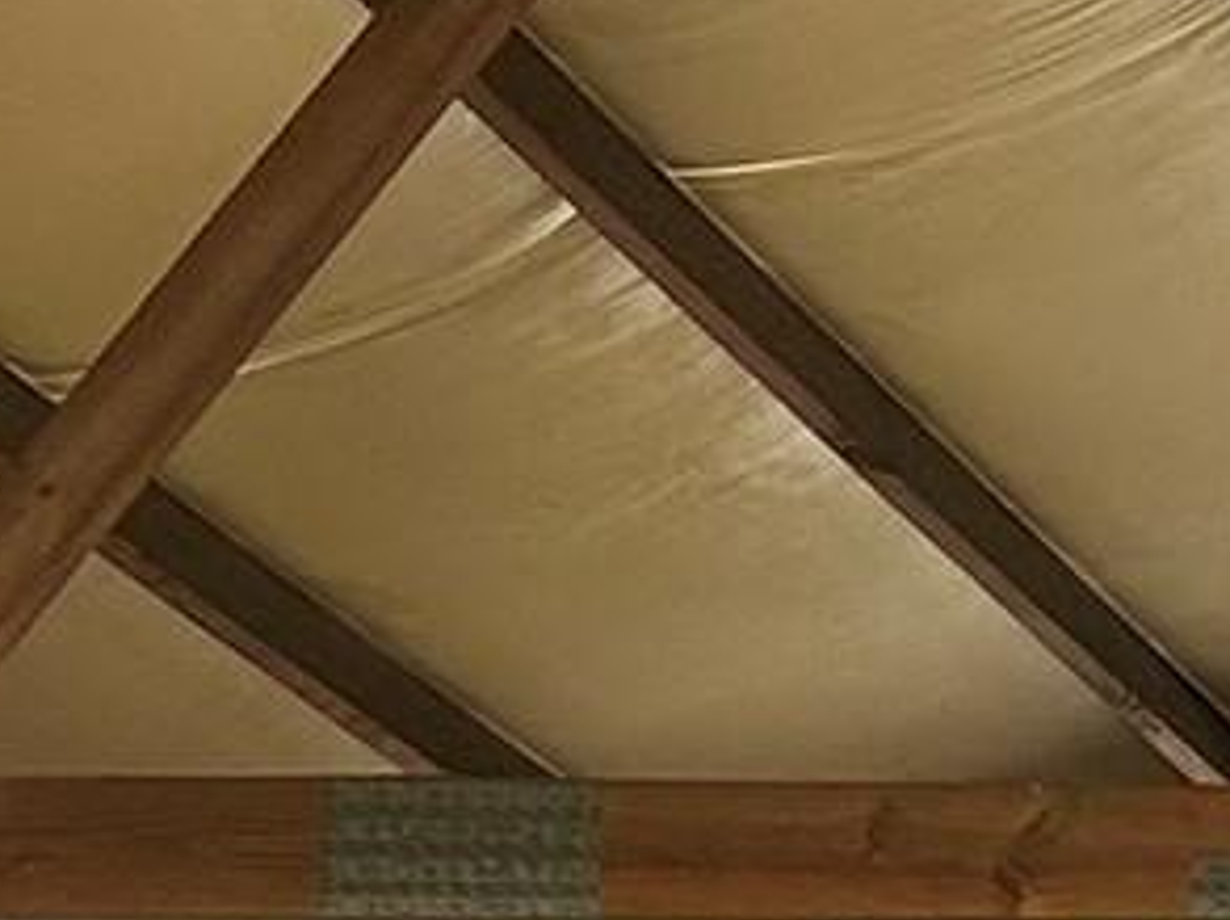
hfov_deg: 9.5
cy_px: 2861
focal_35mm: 168
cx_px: 3560
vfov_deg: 7.6
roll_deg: -0.6
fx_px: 5962
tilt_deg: +2.6
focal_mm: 6.86
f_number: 1.78
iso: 160
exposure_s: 1/120
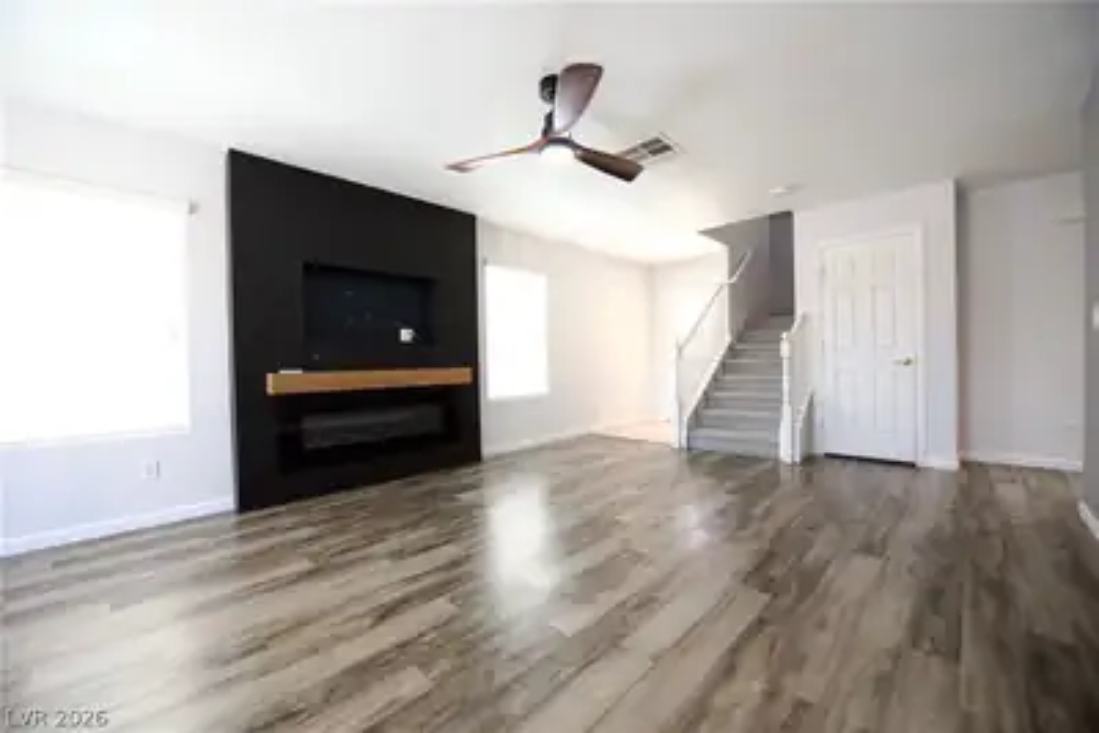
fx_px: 428
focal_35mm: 14
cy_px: 366
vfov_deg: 81.3
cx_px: 550
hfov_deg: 104.2
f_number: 4.5
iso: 400
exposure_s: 1/80
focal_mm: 14
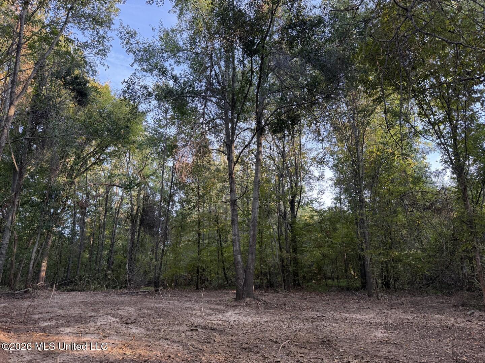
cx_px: 242
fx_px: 336
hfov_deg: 71.6
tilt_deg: +13.9
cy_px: 182
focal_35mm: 24
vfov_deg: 56.8
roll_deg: +0.3
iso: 100
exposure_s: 1/188
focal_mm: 6.76
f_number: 1.78
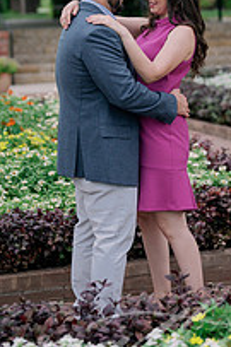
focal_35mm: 111
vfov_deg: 18.1
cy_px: 32
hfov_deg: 12.3
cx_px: 174
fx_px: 1070
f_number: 2
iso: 160
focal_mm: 50
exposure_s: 1/1000
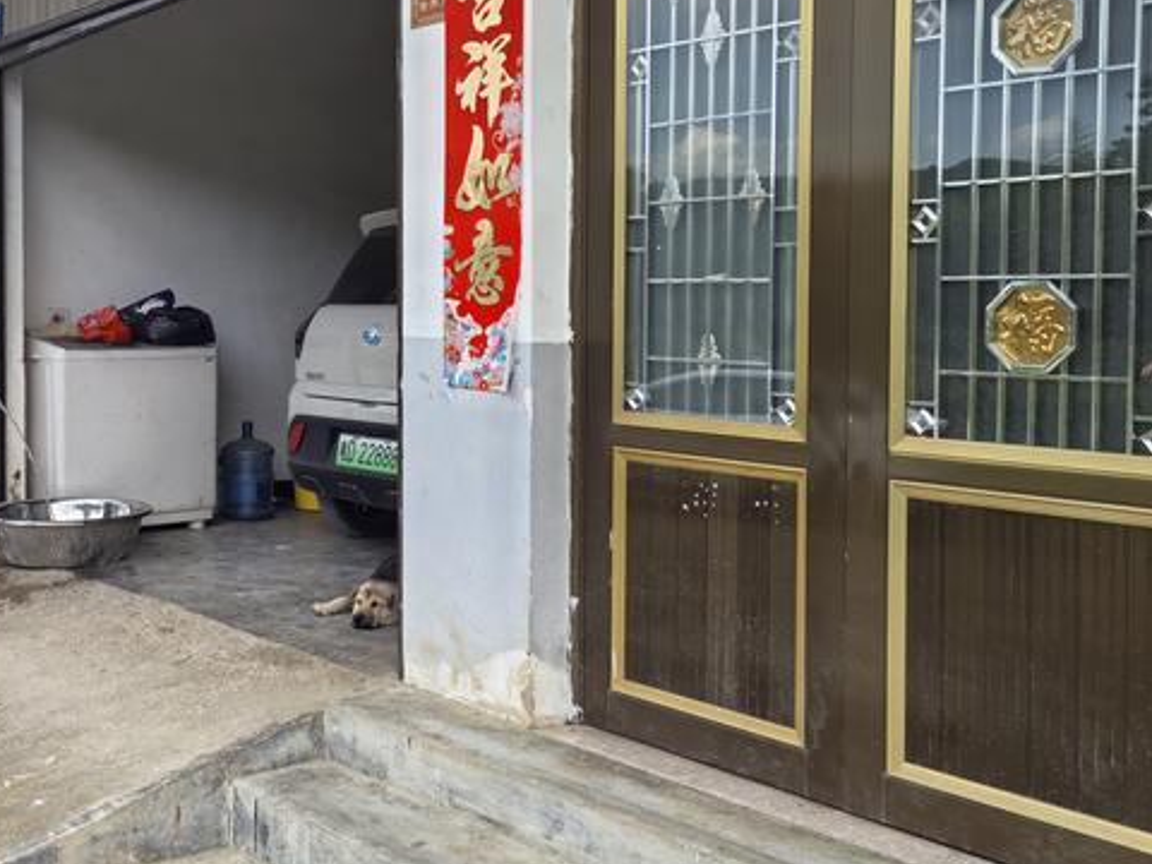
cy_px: 336
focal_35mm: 45
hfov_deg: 41.1
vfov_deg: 32.1
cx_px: 314
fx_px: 1498
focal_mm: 5.52
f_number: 1.9
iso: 50
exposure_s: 1/827
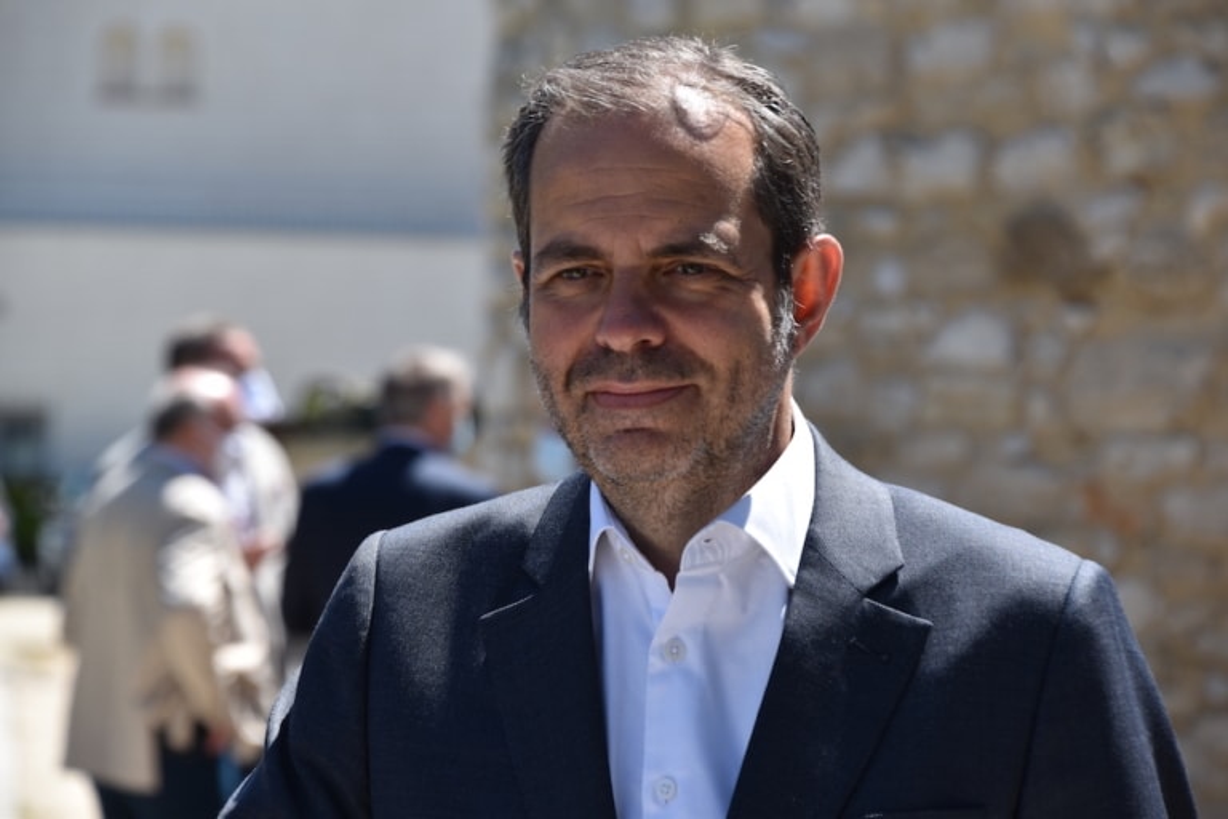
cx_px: 614
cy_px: 410
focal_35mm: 188
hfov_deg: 11.0
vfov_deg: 7.3
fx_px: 6395
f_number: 8
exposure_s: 1/250
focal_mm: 125
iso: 125
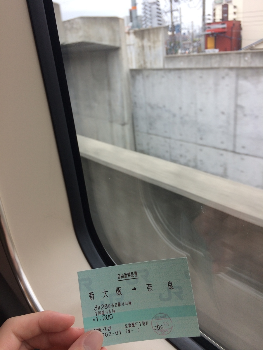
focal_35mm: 29
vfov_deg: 61.7
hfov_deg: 48.2
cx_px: 132
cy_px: 175
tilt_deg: -24.5
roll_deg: +5.0
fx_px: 294
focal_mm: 4.15
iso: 32
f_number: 2.2
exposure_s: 1/206
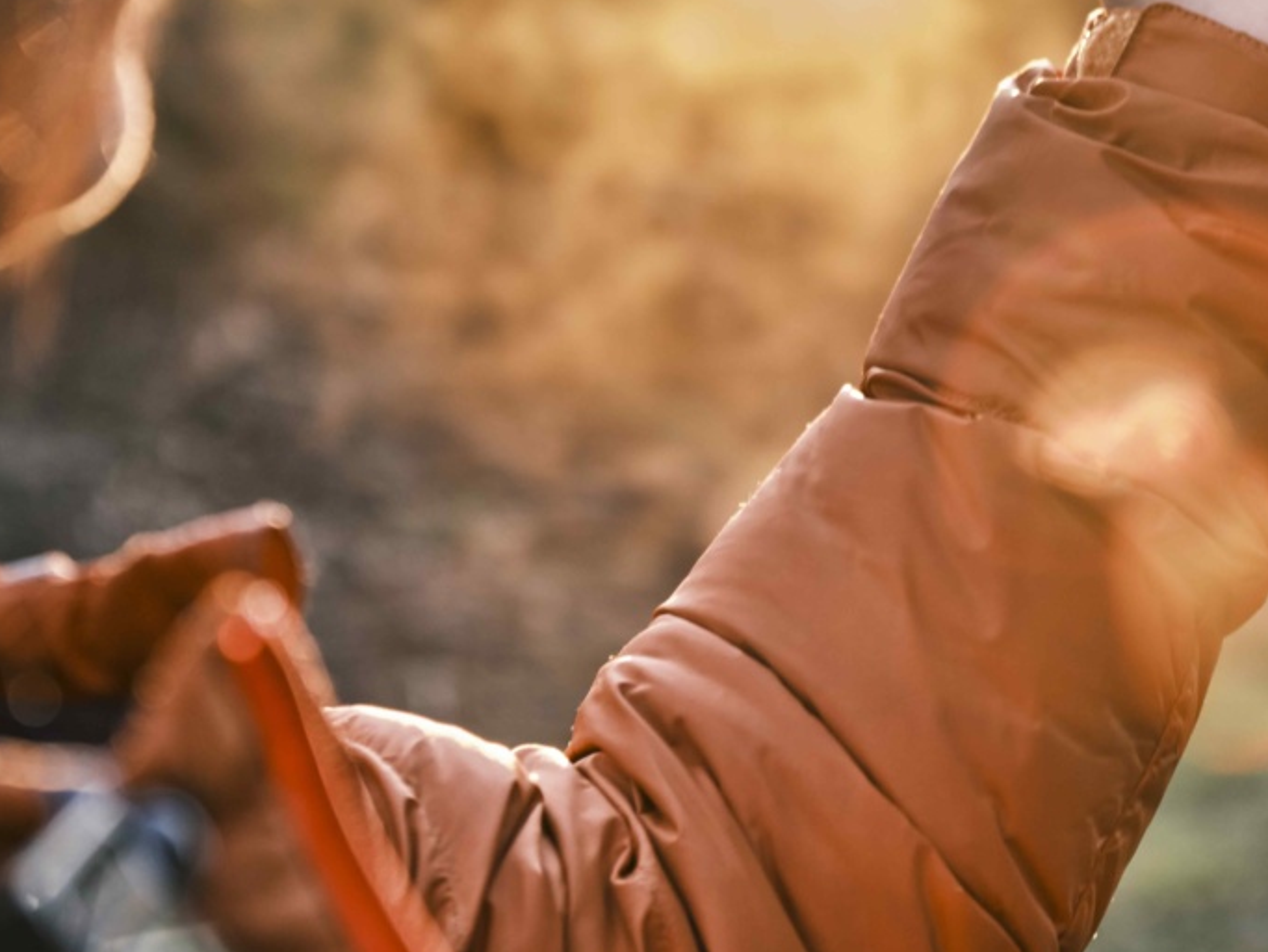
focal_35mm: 118
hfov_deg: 16.6
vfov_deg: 12.5
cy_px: 84
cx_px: 960
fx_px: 4325
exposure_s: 1/125
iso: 640
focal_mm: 53.6
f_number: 4
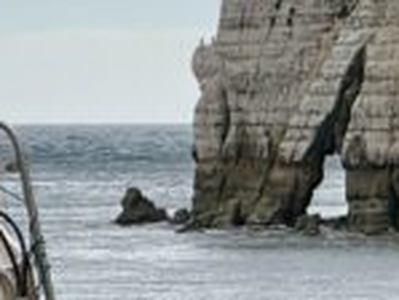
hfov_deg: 2.4
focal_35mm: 826
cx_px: -640
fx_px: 9529
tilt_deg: -1.1
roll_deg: +0.0
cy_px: 362
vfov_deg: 1.8
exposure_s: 1/1969
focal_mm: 15.66
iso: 50
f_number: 2.8
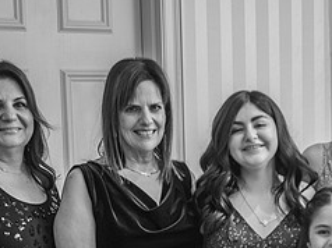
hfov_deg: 15.9
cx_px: 308
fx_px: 1169
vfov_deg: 11.9
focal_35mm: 122
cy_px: 295
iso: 500
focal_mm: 25
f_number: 1.7
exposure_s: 1/80
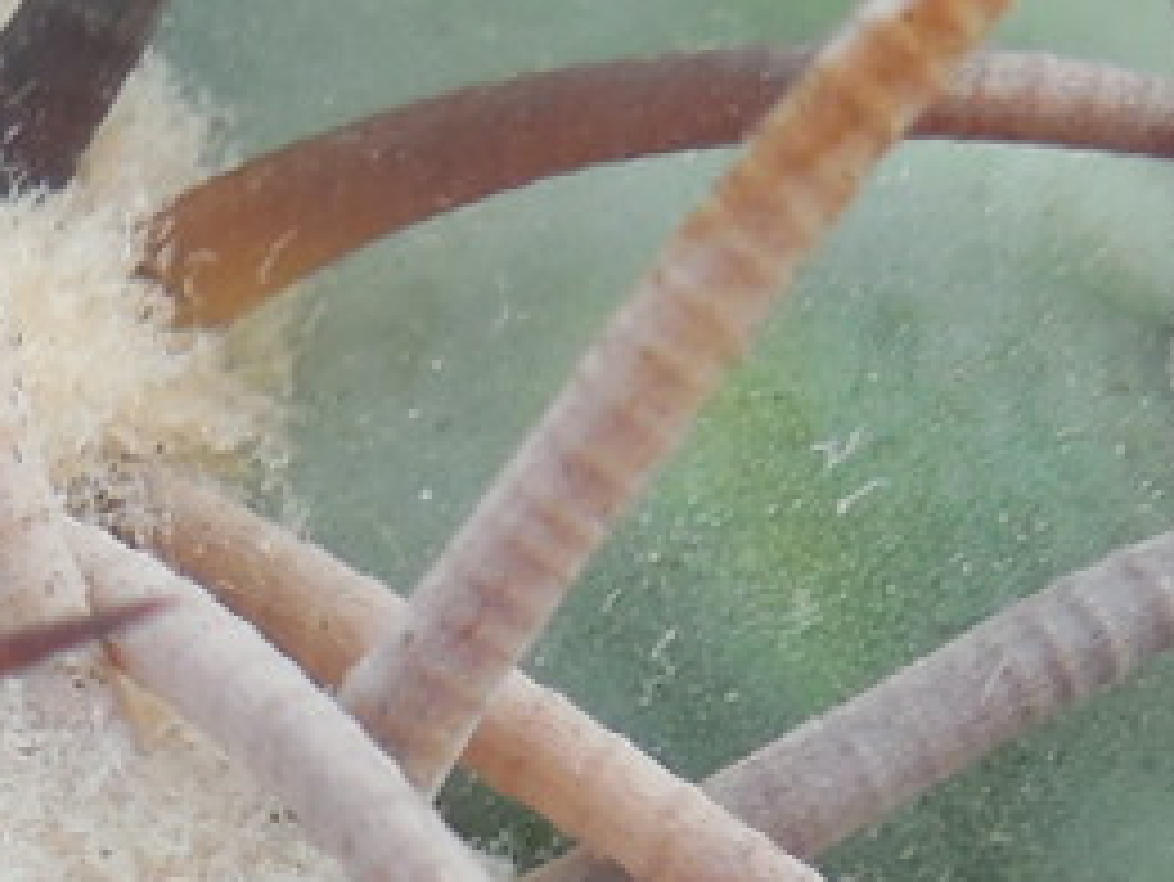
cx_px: -454
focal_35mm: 190
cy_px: 1436
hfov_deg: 10.1
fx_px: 6447
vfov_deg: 7.6
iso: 125
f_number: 3.6
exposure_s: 1/125
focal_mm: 5.6
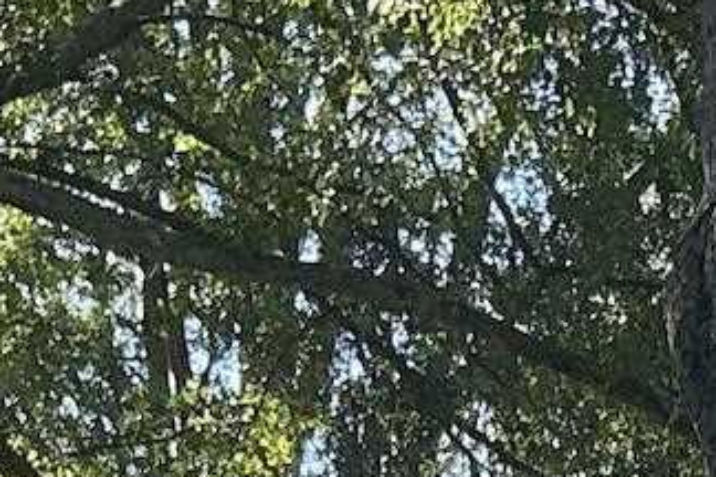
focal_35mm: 184
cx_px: 773
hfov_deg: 11.0
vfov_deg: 6.8
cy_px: 1429
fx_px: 3659
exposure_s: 1/266
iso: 25
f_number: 1.8
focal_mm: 3
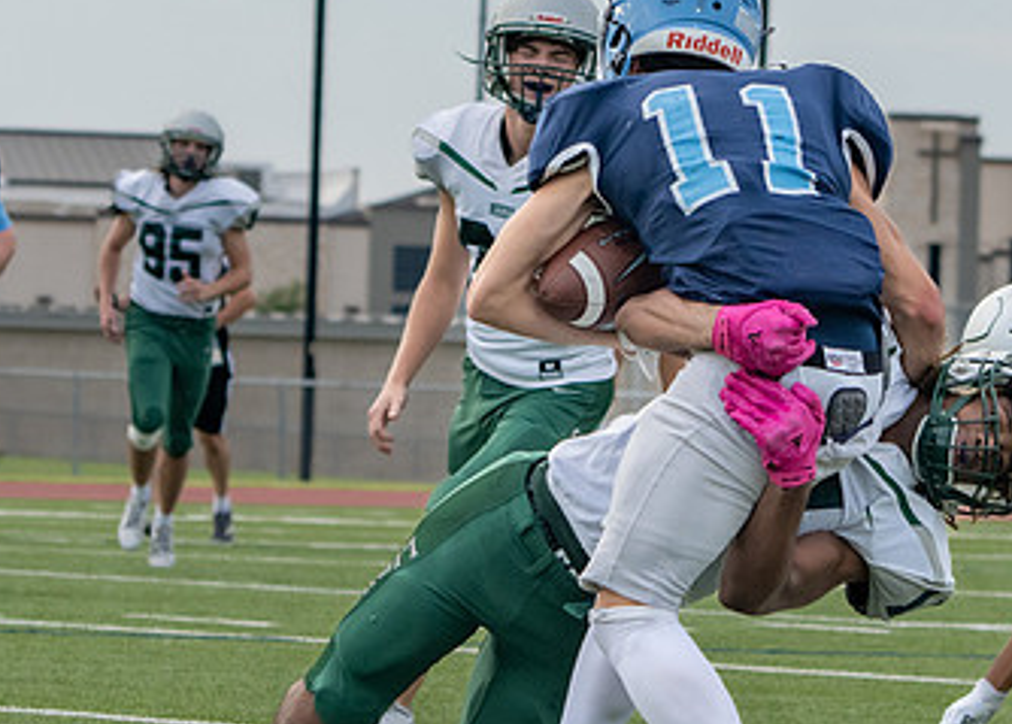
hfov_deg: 6.8
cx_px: 591
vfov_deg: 4.9
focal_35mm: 296
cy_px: 258
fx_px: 8513
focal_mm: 100
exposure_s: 1/1250
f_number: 5.6
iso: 640
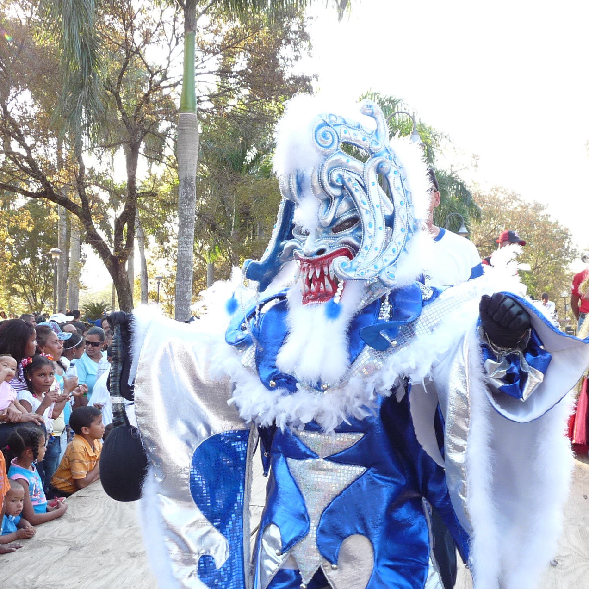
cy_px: 368
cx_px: 301
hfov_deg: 35.4
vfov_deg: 35.2
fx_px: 924
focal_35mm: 48
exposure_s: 1/100
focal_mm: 4.8
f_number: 2.8
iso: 100
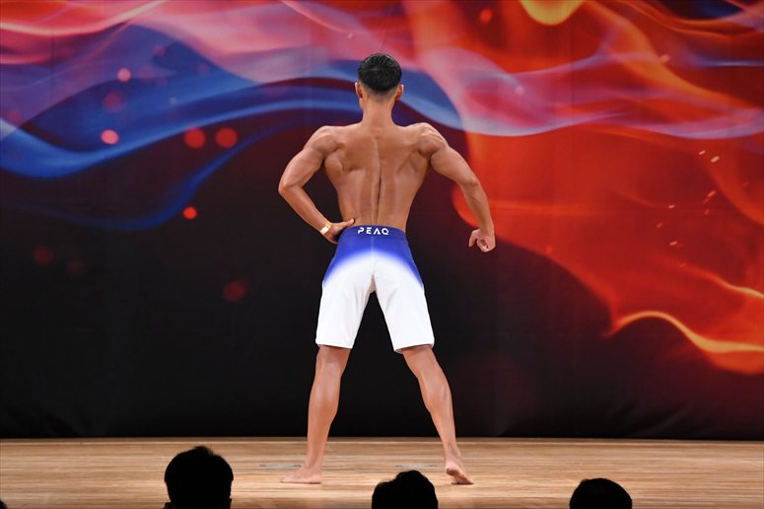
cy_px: 254
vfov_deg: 5.7
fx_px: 5091
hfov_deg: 8.6
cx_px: 382
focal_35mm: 240
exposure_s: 1/400
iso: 2800
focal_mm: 160
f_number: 5.6
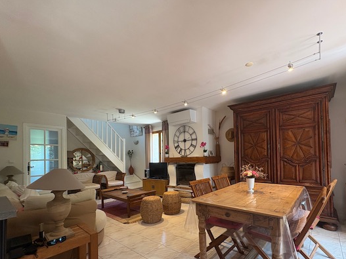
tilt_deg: +1.2
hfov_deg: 90.8
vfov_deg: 73.9
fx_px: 170
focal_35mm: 17
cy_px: 155
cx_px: 190
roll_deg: +1.7
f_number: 2.2
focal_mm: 2.22
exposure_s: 1/100
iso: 250
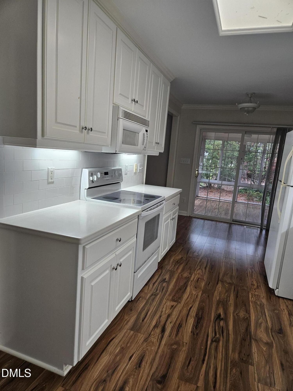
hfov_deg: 58.9
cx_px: 146
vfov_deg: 73.9
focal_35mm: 23
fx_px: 260
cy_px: 196
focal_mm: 5.4
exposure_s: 1/120
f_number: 1.8
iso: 125
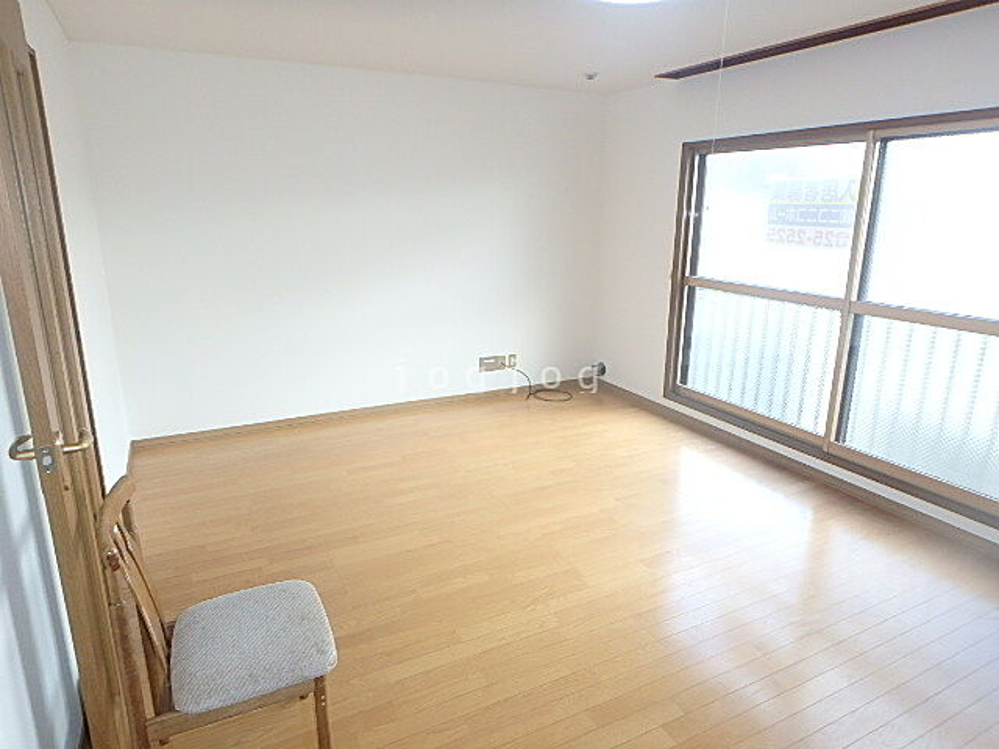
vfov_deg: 63.4
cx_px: 500
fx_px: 606
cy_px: 374
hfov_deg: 79.0
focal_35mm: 21
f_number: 3.5
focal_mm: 3.7
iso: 200
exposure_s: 1/40
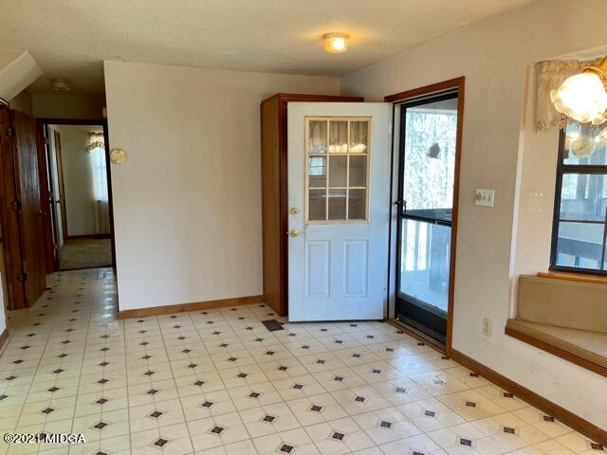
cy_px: 228
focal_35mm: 26
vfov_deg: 53.1
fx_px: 456
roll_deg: +0.0
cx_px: 304
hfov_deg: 67.3
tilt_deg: -8.4
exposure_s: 1/120
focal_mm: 5.1
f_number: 1.6
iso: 100
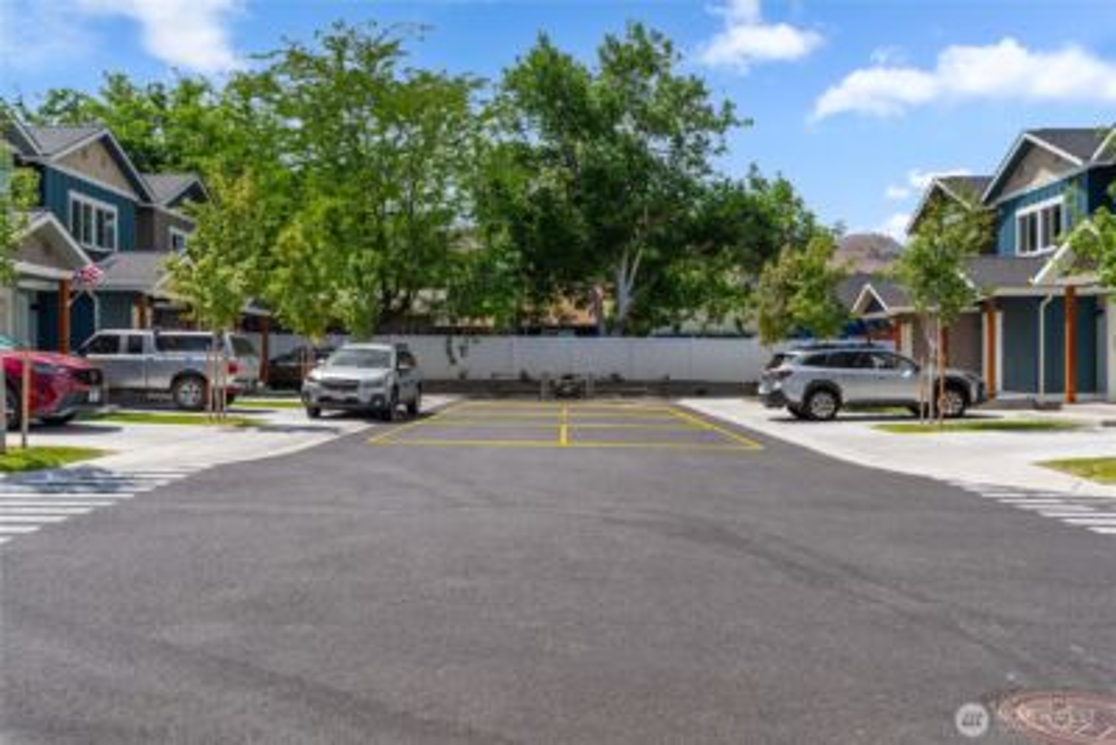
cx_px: 558
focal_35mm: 30
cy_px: 372
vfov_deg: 43.6
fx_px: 930
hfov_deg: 61.9
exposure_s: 1/320
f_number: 8
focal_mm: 30
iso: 100
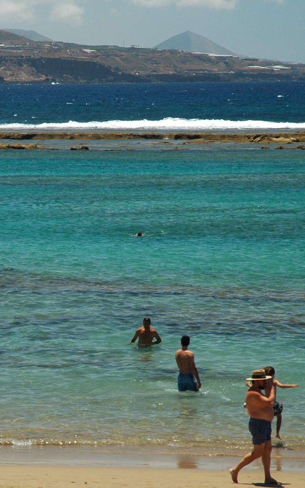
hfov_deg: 7.2
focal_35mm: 181
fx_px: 2407
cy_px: 236
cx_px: 14
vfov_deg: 11.6
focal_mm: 70
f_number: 9
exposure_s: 1/160
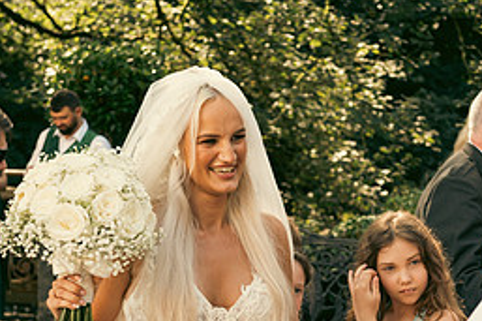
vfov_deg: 12.0
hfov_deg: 18.1
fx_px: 1512
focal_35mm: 113
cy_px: 268
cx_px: 285
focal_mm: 50
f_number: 5
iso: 160
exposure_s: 1/160
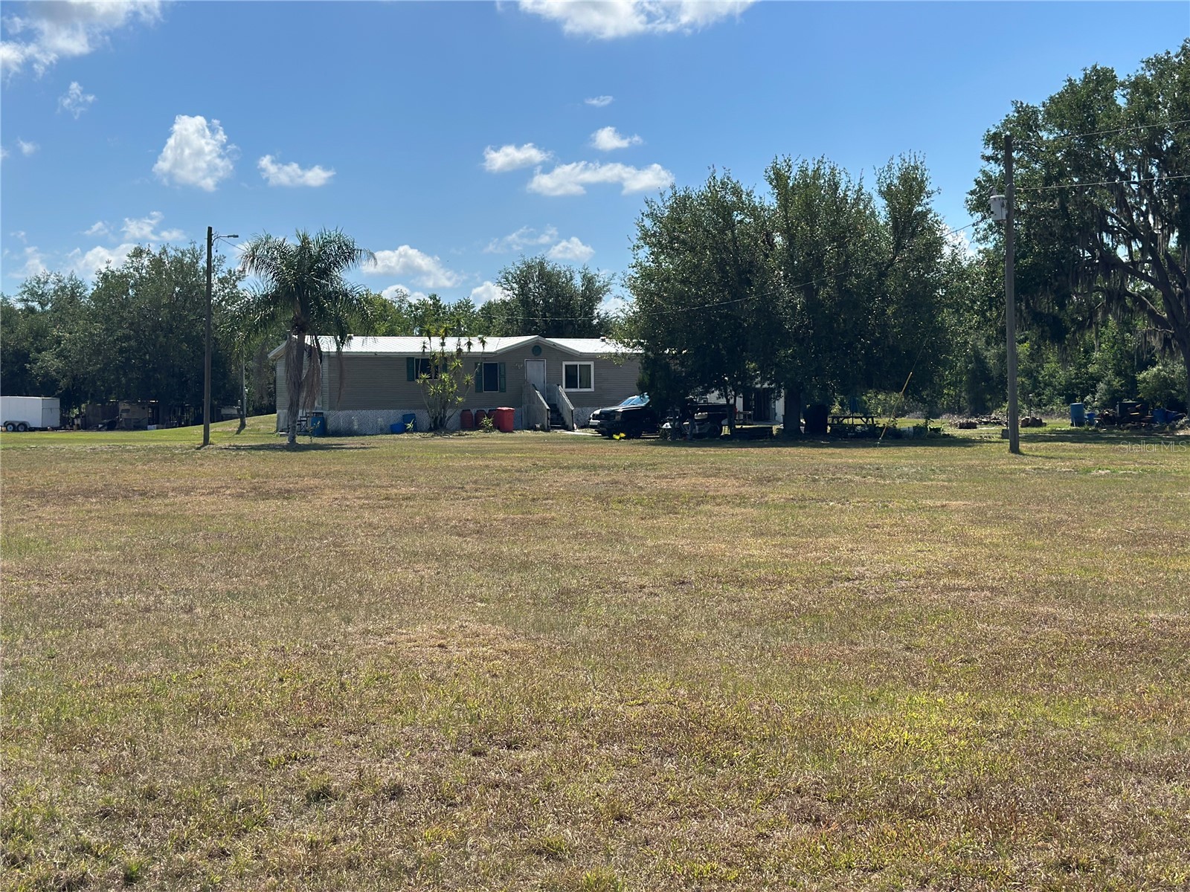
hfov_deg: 39.7
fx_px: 1650
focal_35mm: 48
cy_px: 446
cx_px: 595
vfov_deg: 30.3
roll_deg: +0.3
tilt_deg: -2.4
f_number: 1.78
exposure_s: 1/6211
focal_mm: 6.86
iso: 100
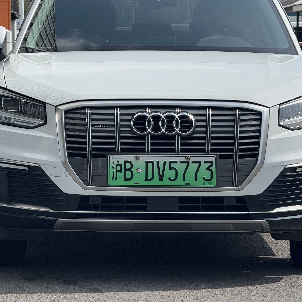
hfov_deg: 10.2
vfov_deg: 10.2
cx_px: 166
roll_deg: -0.8
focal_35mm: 172
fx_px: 1698
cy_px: 119
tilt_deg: -3.8
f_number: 2.8
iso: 50
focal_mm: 15.66
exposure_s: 1/2083
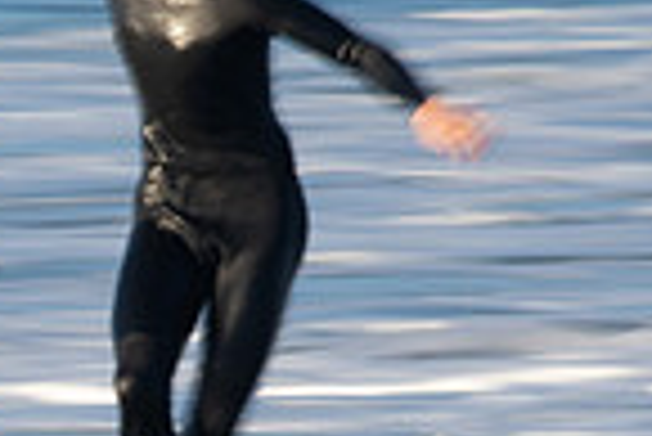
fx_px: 54441
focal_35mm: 3003
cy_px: 528
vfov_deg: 0.5
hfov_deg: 0.7
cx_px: 85
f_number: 25
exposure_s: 1/15
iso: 100
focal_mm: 500
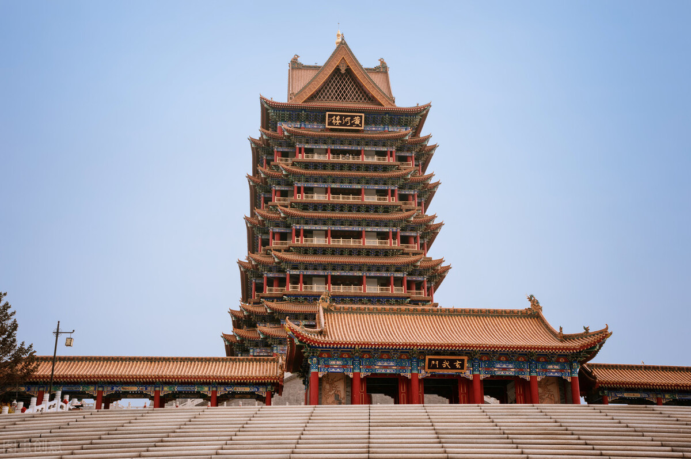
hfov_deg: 42.4
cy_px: 230
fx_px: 892
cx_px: 346
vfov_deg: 28.9
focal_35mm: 46
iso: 100
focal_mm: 31
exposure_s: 1/200
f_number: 9
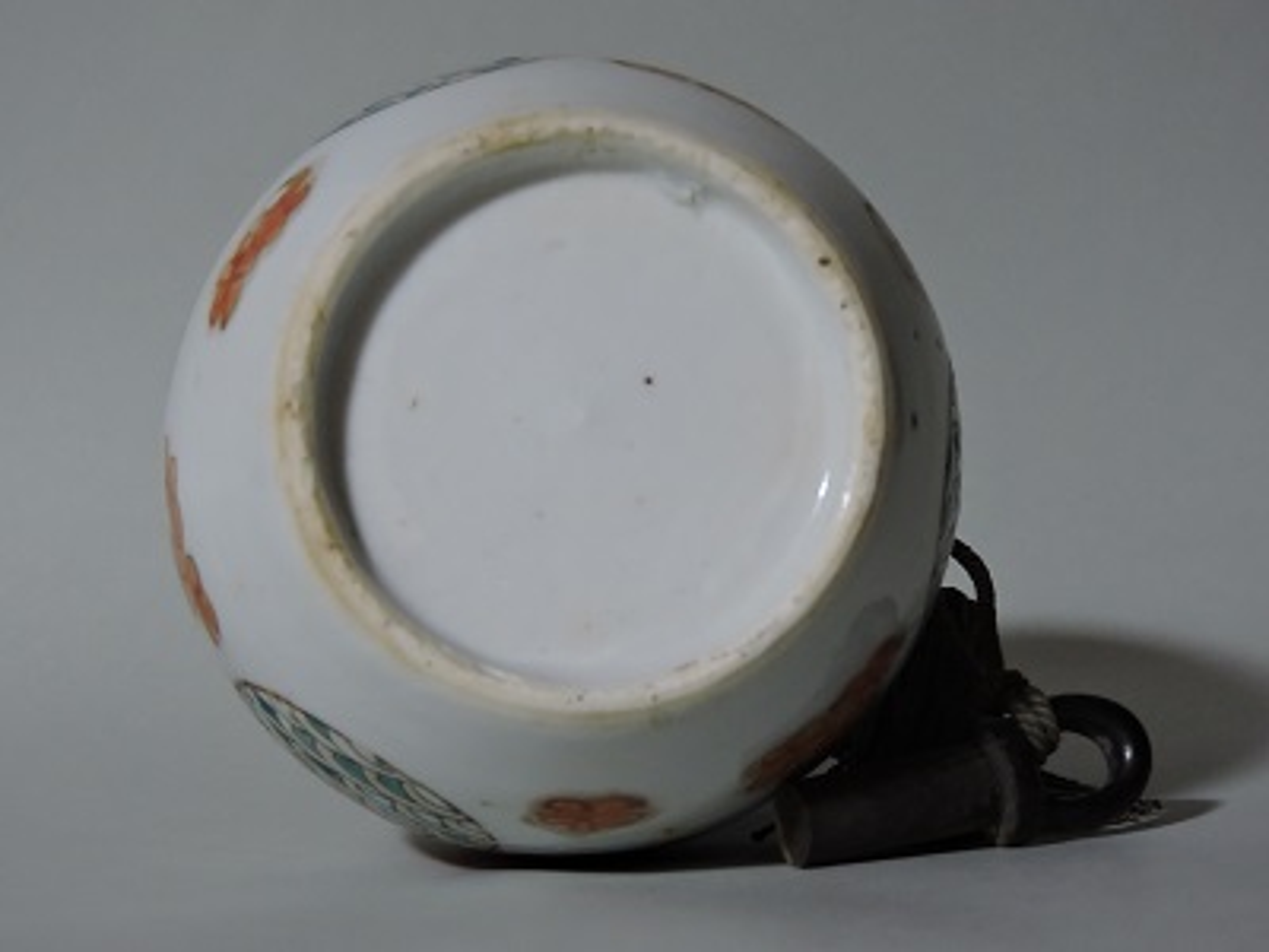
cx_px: 634
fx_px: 3483
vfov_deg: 15.6
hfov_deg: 20.7
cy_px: 476
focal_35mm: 95
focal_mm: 17
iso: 560
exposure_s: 1/15
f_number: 4.8
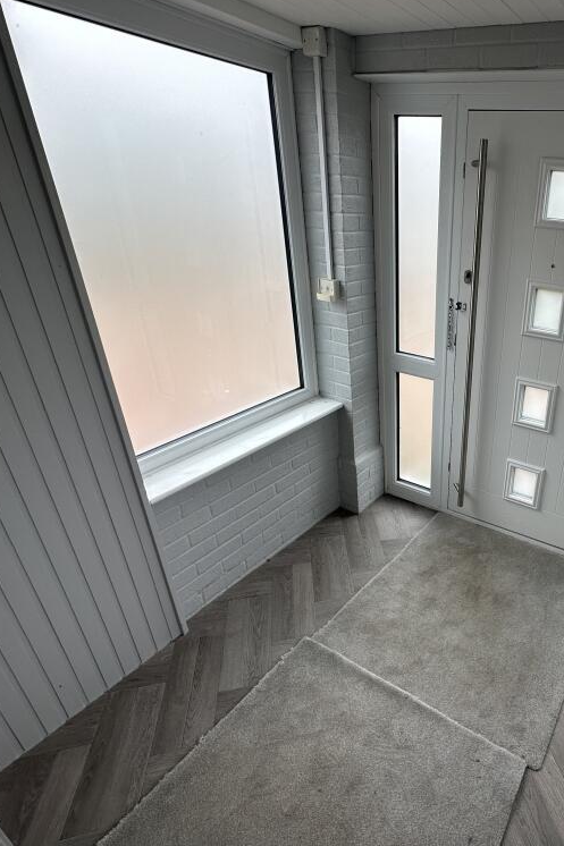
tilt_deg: -26.1
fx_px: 470
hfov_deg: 56.0
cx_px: 474
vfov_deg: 84.0
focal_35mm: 20
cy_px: 420
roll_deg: -4.1
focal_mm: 2.22
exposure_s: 1/354
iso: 40
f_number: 2.2
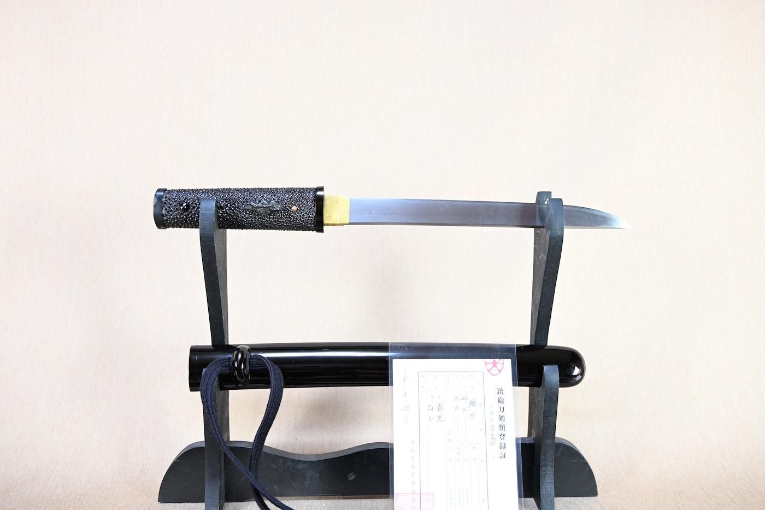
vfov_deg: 39.1
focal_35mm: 34
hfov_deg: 56.2
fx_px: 717
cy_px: 255
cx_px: 382
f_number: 3.8
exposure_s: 1/1.6
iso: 100
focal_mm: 22.5
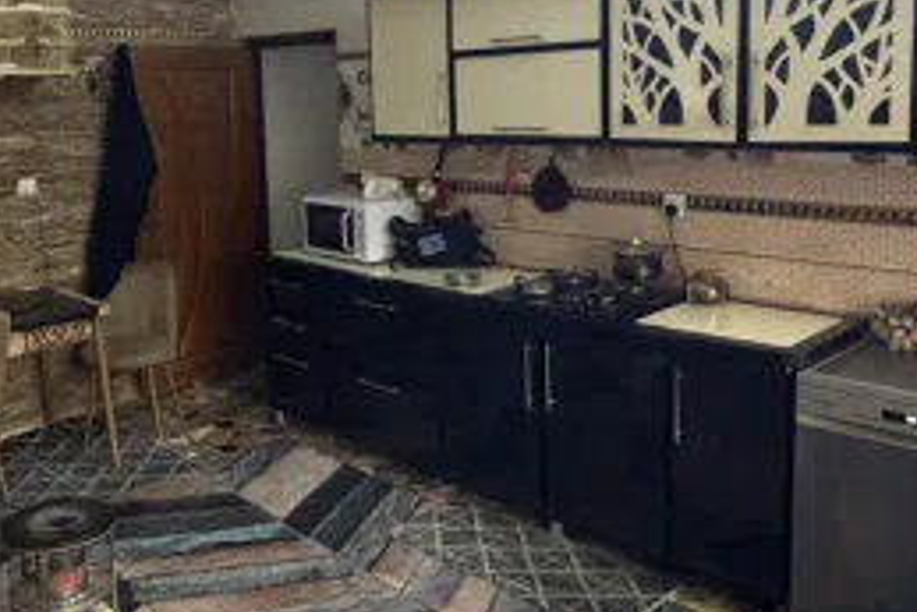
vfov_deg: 36.6
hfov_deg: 52.9
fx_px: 917
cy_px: 209
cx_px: 393
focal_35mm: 36
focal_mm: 2.22
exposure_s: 1/50
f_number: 2.2
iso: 320
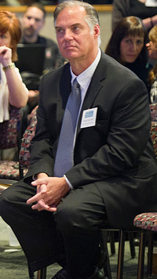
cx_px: -61
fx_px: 2022
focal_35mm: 273
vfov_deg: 7.9
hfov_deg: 4.4
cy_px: 130
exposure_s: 1/60
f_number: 2.8
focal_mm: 160
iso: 2500
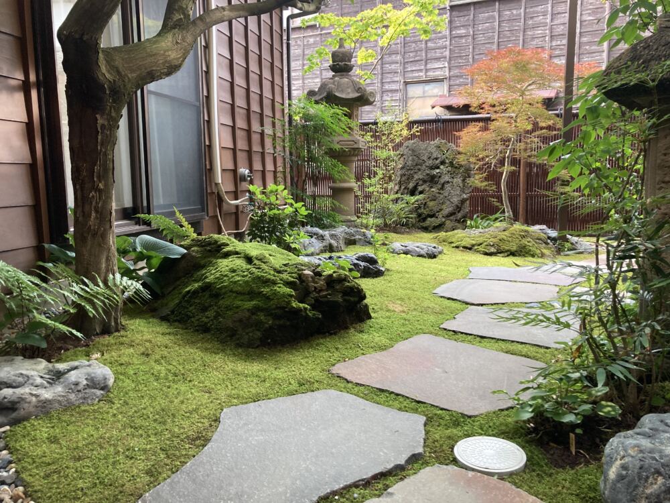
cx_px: 335
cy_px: 252
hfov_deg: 63.4
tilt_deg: -7.1
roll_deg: +1.3
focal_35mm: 28
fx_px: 542
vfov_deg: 49.7
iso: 80
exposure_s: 1/65
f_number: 1.8
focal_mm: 3.99
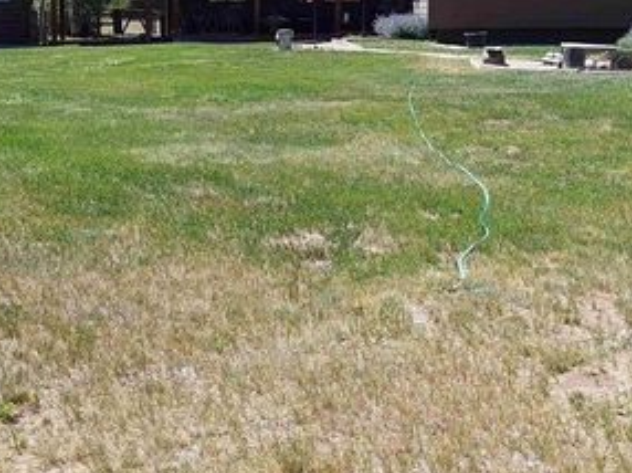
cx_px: 272
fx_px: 766
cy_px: 127
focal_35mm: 42
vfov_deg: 33.7
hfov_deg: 44.7
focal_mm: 5.23
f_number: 1.8
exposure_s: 1/1040
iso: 40
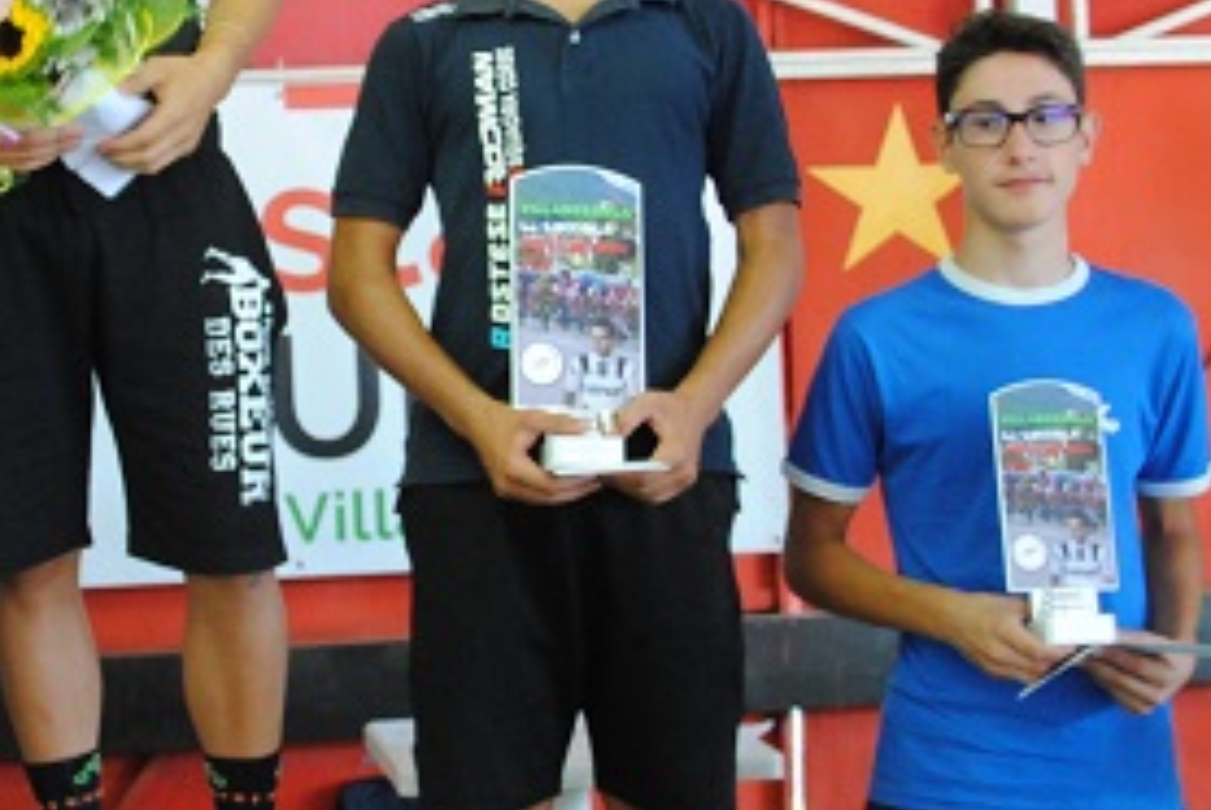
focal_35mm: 68
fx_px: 2290
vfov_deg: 20.1
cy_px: 392
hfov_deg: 29.2
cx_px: 309
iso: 800
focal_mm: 18
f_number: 3.5
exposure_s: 1/20
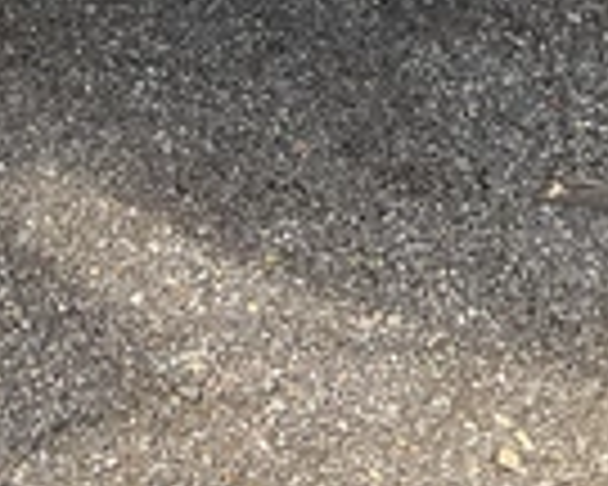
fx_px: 1512
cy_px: -104
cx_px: -158
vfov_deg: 17.4
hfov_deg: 20.9
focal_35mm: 84
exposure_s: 1/700
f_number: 1.8
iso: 25
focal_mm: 3
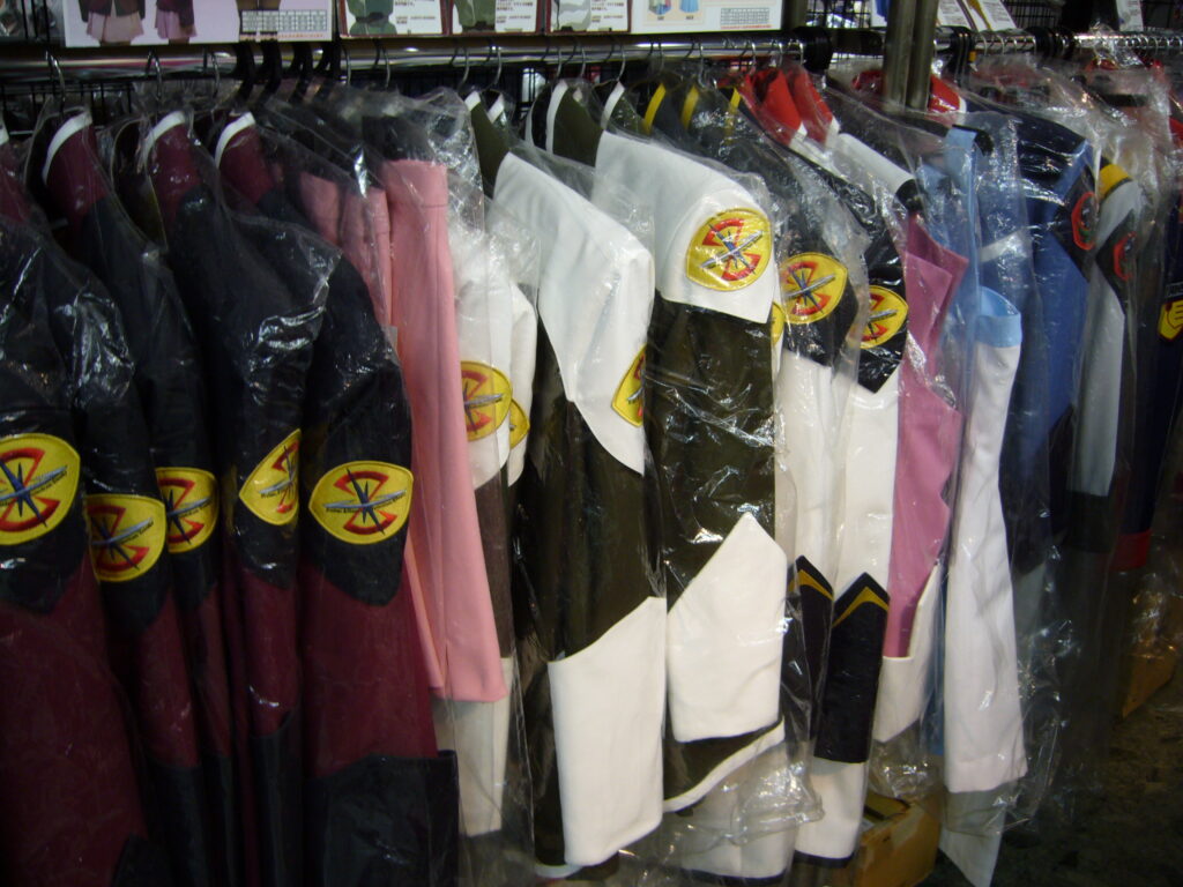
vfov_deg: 40.7
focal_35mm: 35
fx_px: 1196
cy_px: 444
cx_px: 592
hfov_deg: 52.6
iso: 100
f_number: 2.8
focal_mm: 5.8
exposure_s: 1/25
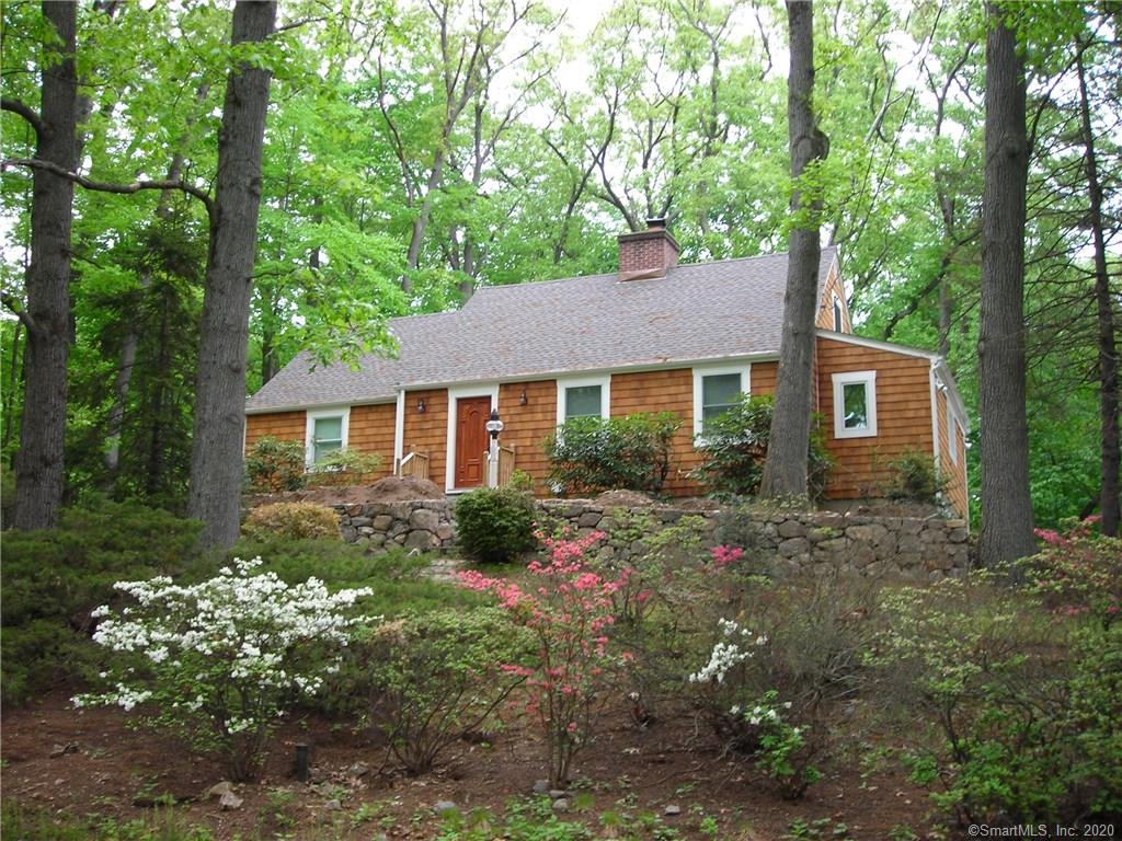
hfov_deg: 49.0
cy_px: 420
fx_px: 1232
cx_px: 561
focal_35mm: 38
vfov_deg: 37.7
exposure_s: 1/34.1
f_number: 3.2
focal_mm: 6.3
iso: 50
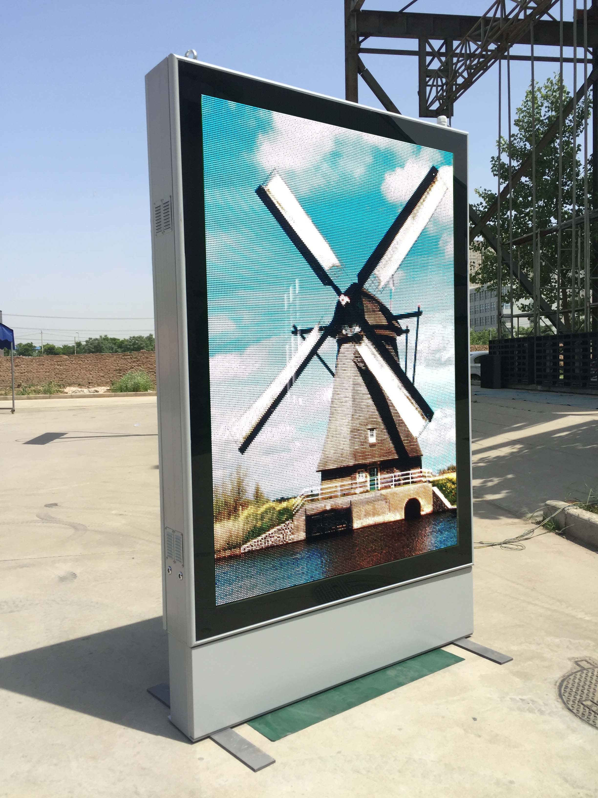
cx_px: 299
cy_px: 399
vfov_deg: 61.7
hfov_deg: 48.2
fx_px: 668
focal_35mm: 29
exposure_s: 1/1647
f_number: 2.2
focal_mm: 4.15
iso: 32
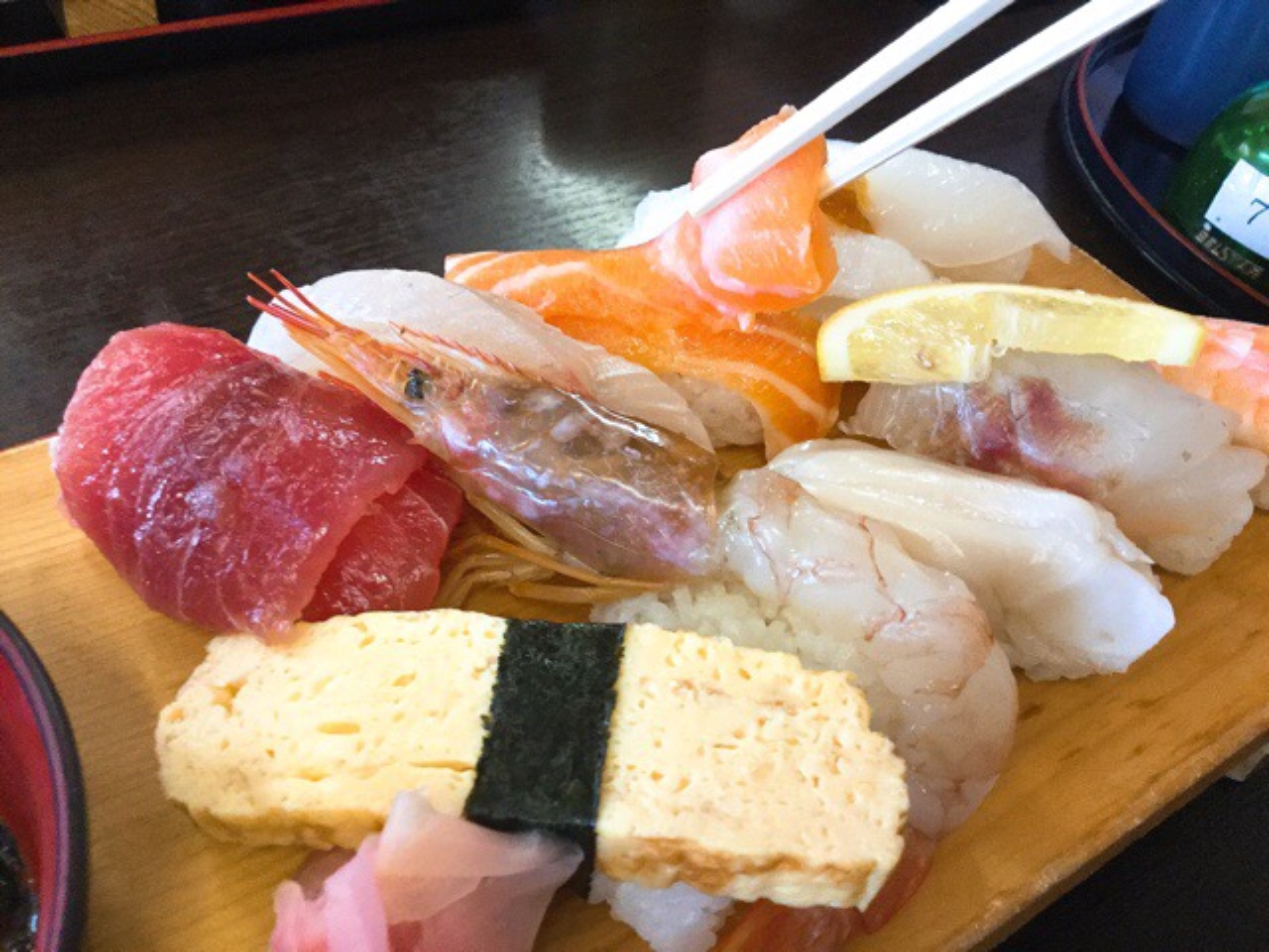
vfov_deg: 45.4
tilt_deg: -49.2
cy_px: 476
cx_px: 634
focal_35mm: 31
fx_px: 1136
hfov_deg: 58.4
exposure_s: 1/30
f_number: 2.4
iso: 125
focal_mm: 3.3
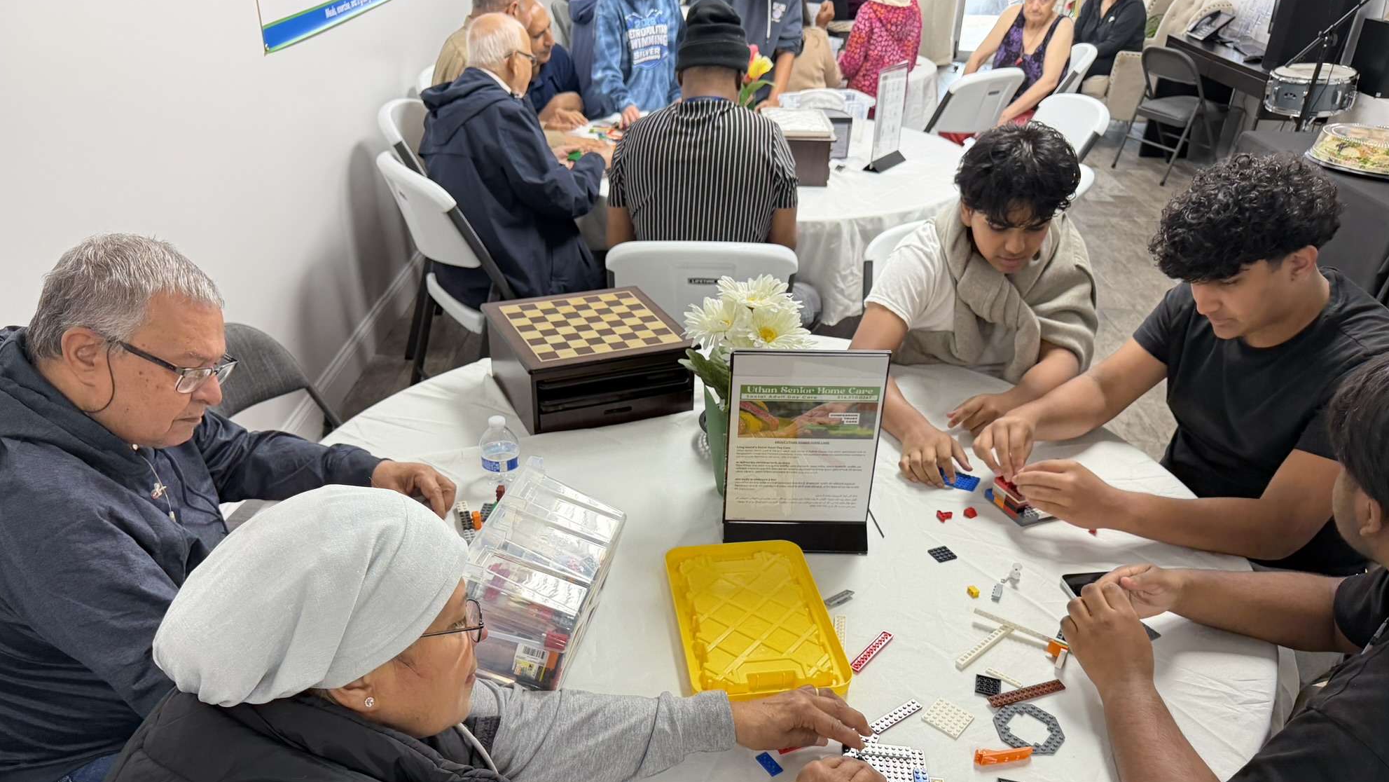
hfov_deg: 69.8
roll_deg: -3.4
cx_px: 712
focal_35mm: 27
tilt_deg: -33.0
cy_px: 500
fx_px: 995
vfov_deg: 42.5
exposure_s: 1/120
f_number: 1.78
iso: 200
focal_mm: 6.76
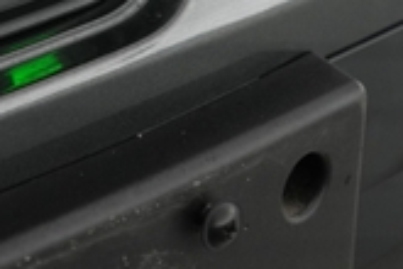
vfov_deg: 11.9
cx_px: -193
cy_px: -232
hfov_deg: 17.6
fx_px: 1175
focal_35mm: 105
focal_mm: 27
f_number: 2.8
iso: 1250
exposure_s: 1/60
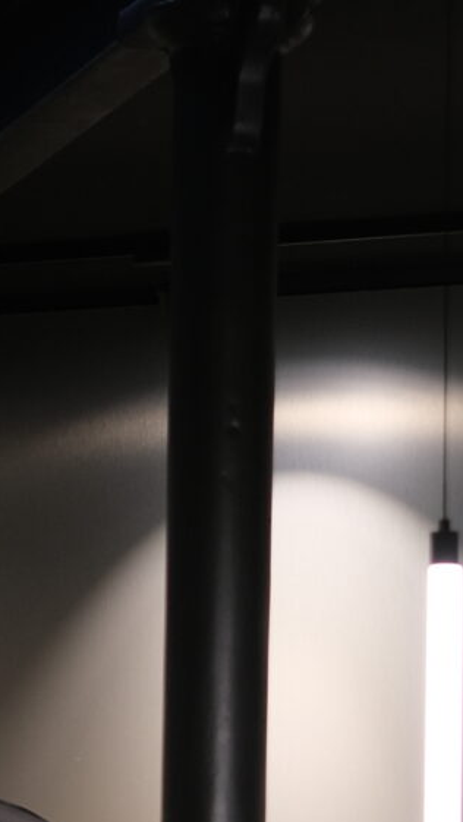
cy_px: 1149
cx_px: -114
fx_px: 5211
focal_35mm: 239
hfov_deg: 5.1
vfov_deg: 8.8
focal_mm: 33
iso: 320
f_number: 1.6
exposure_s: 1/140
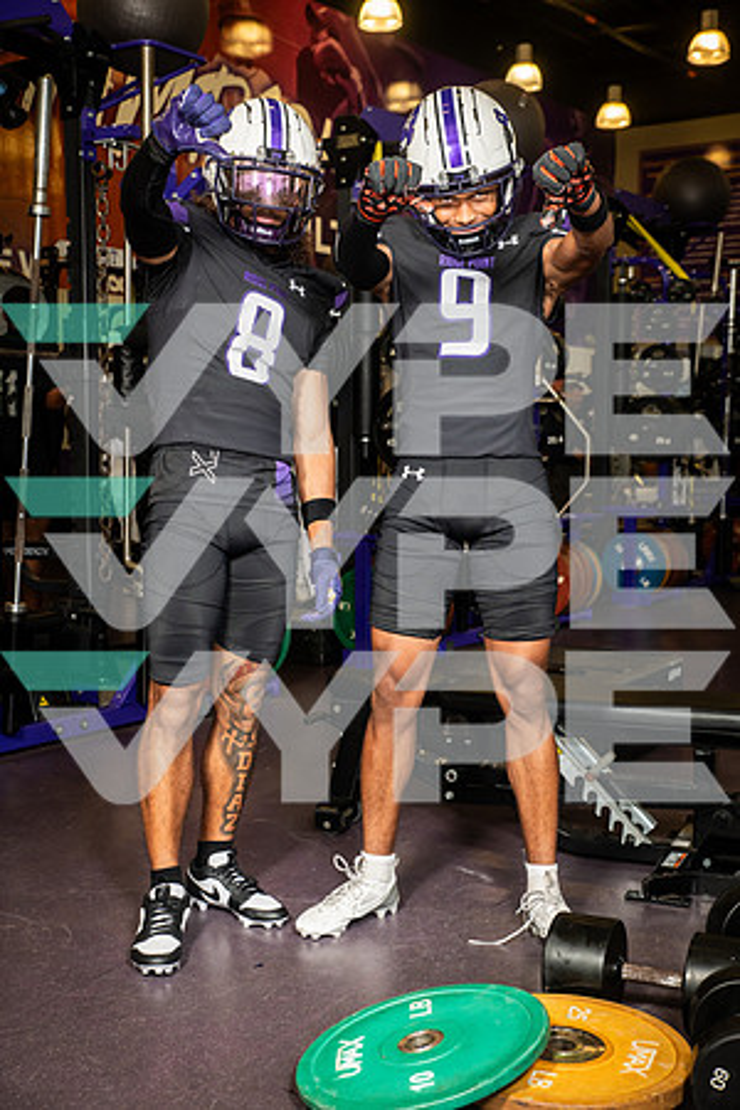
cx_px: 370
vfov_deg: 42.7
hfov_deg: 29.2
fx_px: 1418
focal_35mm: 46
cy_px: 555
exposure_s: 1/250
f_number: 5.6
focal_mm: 46
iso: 500
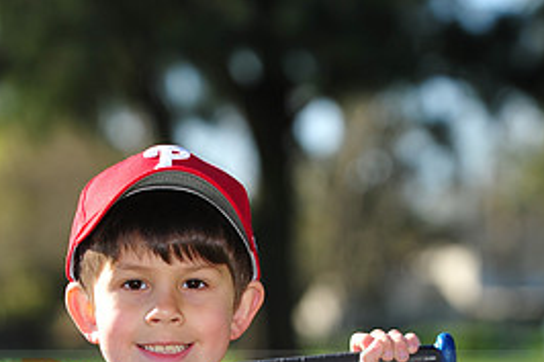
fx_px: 3685
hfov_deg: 8.4
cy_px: 376
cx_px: 225
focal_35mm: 244
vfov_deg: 5.6
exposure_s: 1/800
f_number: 4.5
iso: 200
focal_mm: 112
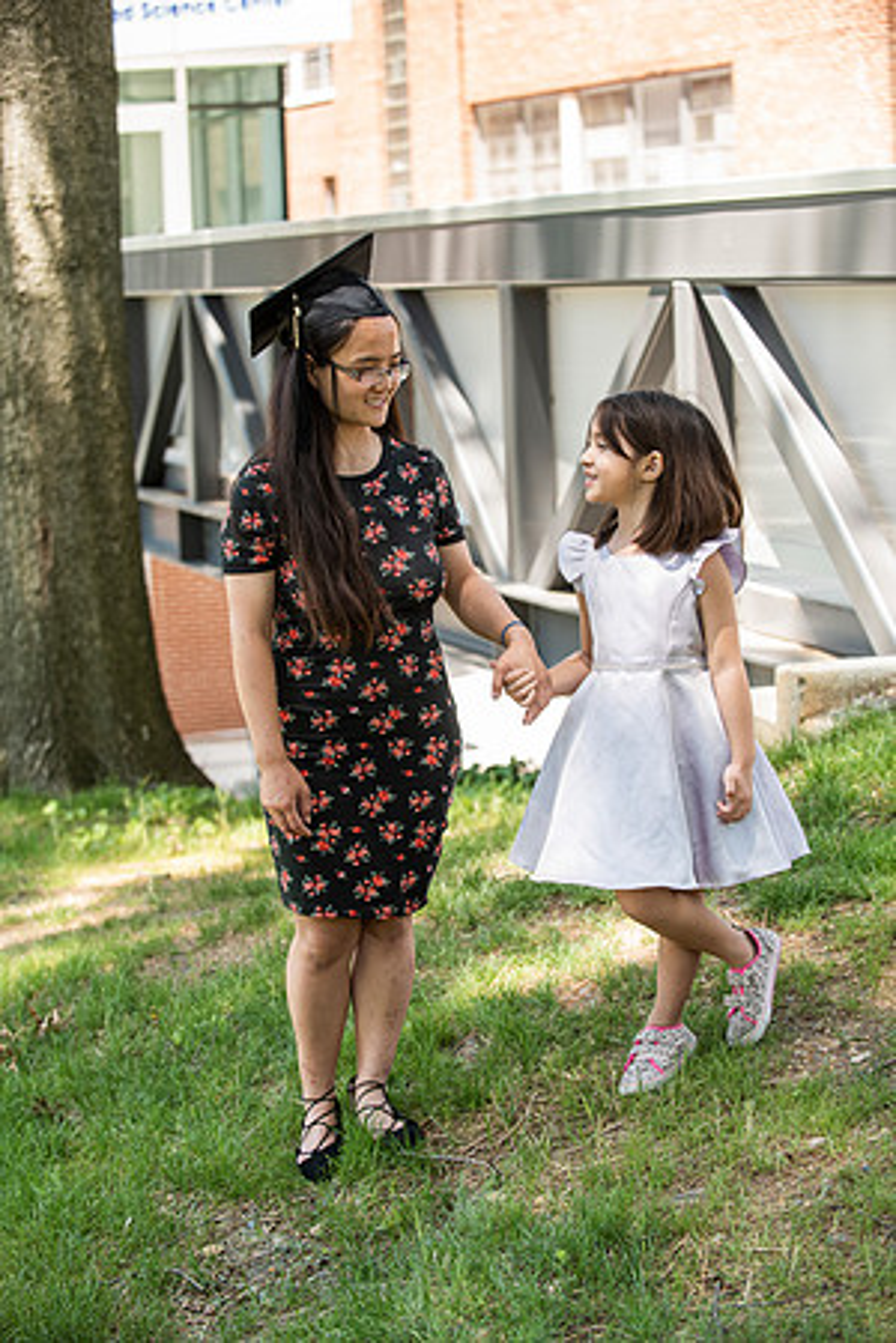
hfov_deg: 18.2
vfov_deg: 27.0
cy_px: 672
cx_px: 448
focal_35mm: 75
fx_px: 2800
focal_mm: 75
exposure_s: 1/400
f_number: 4
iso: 400
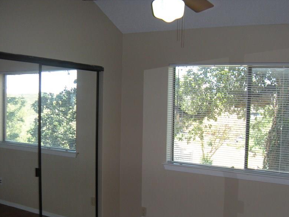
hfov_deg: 41.0
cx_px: 175
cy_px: 141
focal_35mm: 46
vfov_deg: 31.3
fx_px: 384
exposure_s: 1/63.5
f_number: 3.8
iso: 132
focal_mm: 5.9
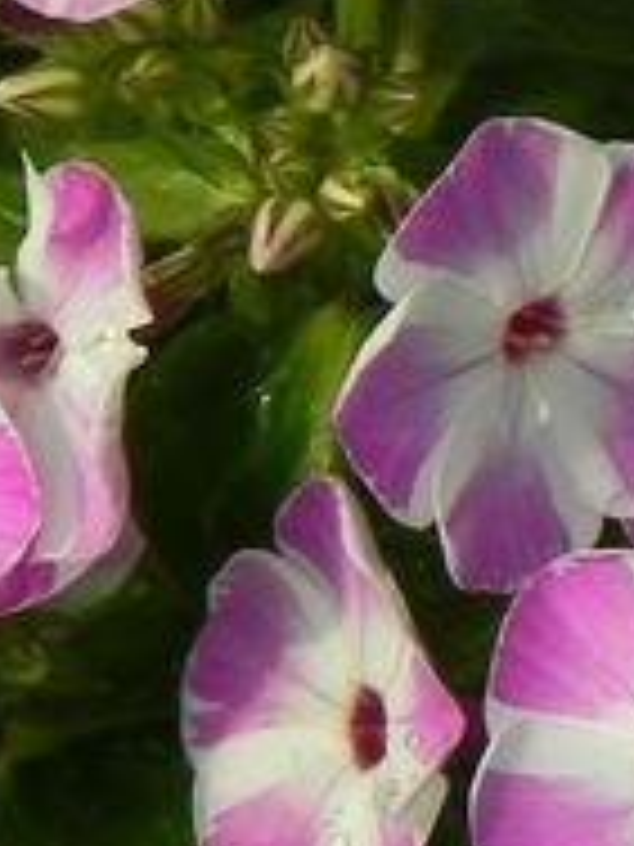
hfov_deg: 1.0
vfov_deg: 1.4
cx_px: 360
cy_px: -58
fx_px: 34970
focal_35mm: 1432
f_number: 5
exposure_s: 1/1000
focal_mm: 59.9
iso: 160
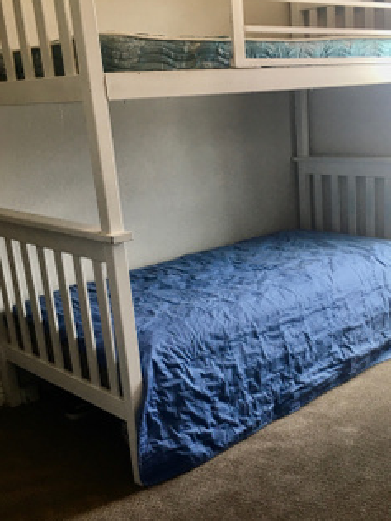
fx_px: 663
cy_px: 320
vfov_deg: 42.7
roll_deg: +3.3
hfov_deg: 32.4
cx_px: 279
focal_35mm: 44
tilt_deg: -17.9
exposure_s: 1/30
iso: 25
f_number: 2.2
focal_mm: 4.15
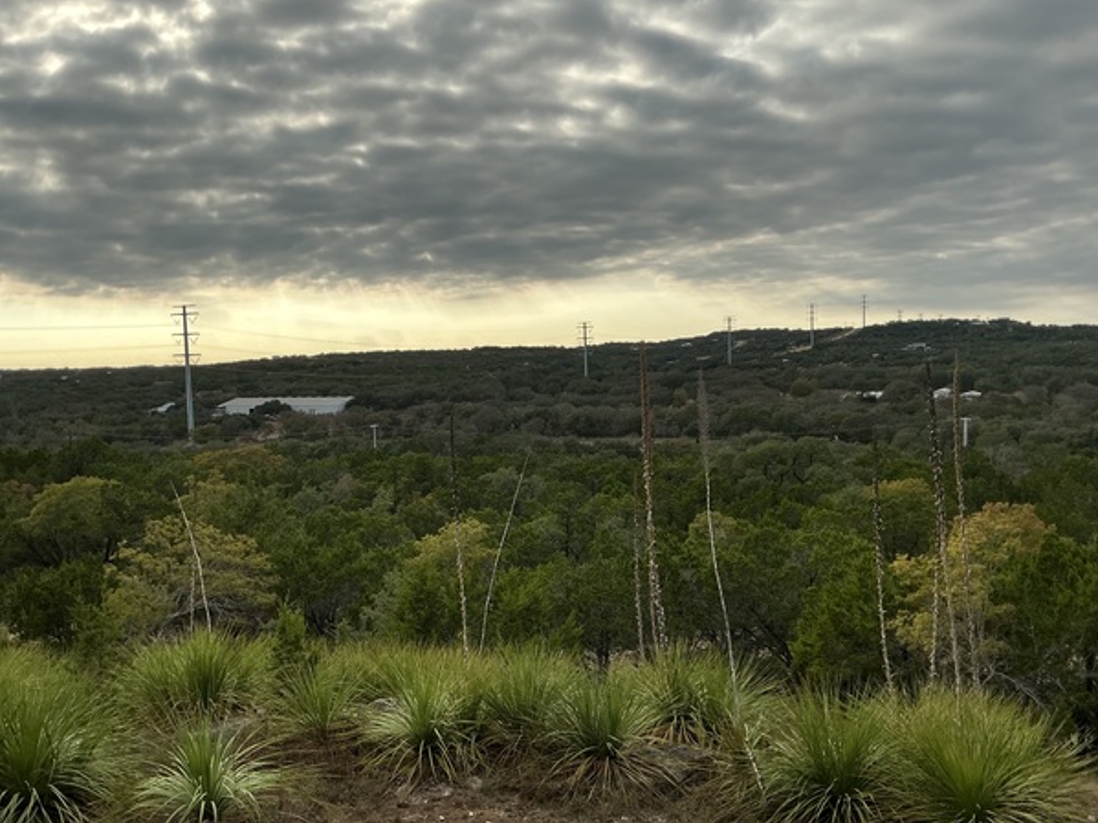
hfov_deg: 58.4
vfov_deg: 45.4
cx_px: 537
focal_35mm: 31
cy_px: 427
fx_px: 983
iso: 25
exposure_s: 1/2538
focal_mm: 3
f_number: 1.8
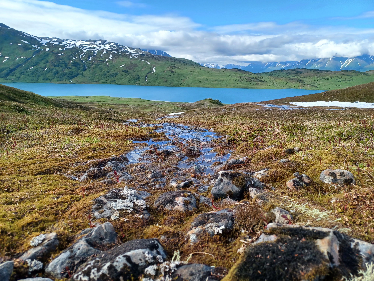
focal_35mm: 25
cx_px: 187
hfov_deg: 69.4
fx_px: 270
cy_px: 140
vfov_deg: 54.9
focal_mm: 4.6
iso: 32
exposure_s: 1/264
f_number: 1.8
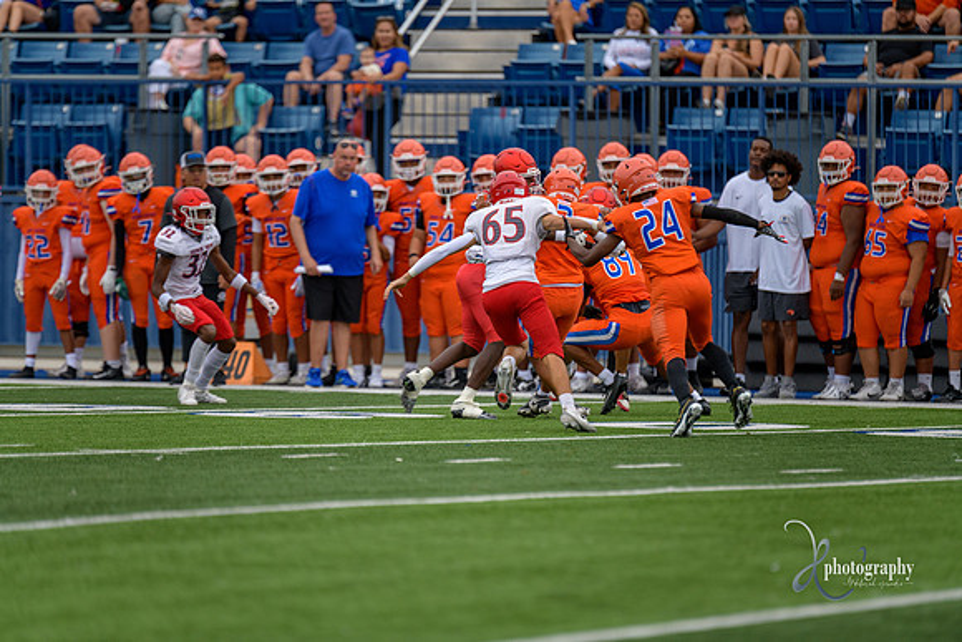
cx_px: 481
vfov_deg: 4.6
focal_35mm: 300
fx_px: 8018
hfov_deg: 6.9
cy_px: 321
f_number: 2.8
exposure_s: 1/800
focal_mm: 300
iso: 500
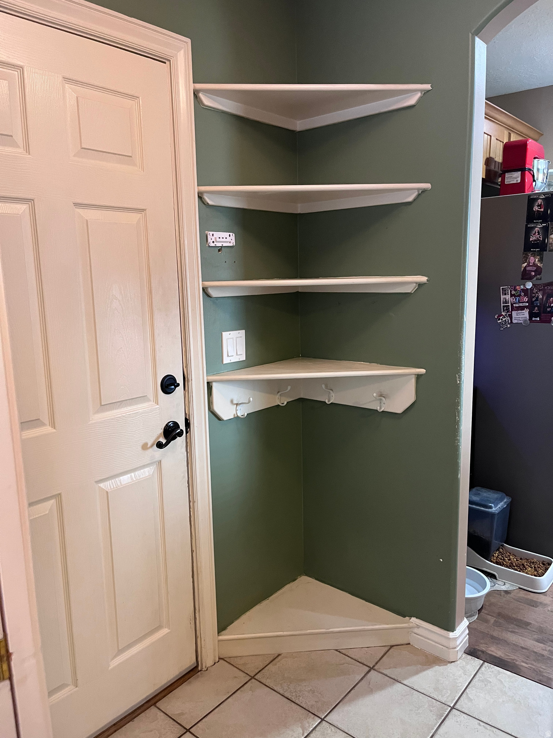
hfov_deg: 53.1
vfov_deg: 67.3
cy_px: 369
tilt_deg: -9.5
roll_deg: +0.8
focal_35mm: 26
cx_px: 276
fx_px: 554
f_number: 1.6
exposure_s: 1/60
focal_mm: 5.1
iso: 400
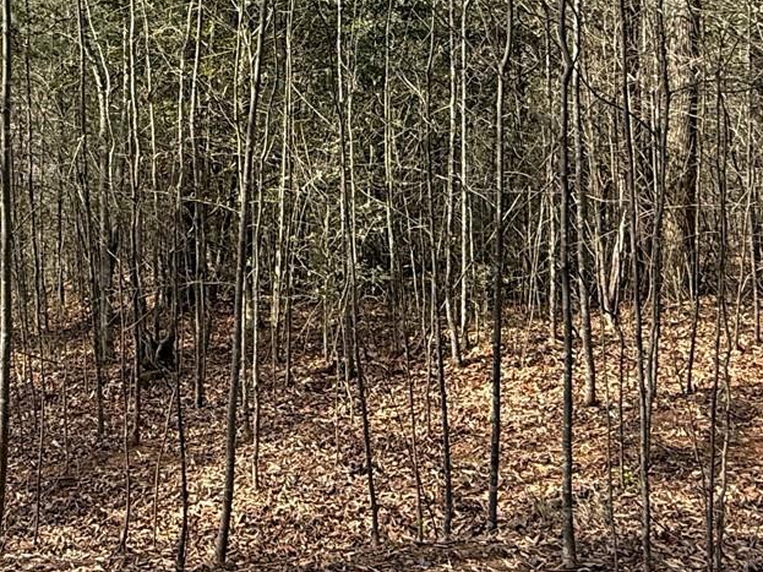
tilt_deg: -1.6
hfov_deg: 40.5
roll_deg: +2.8
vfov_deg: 30.1
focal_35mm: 46
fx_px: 1014
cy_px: 55
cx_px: 227
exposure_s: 1/779
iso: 64
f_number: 2.2
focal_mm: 2.22
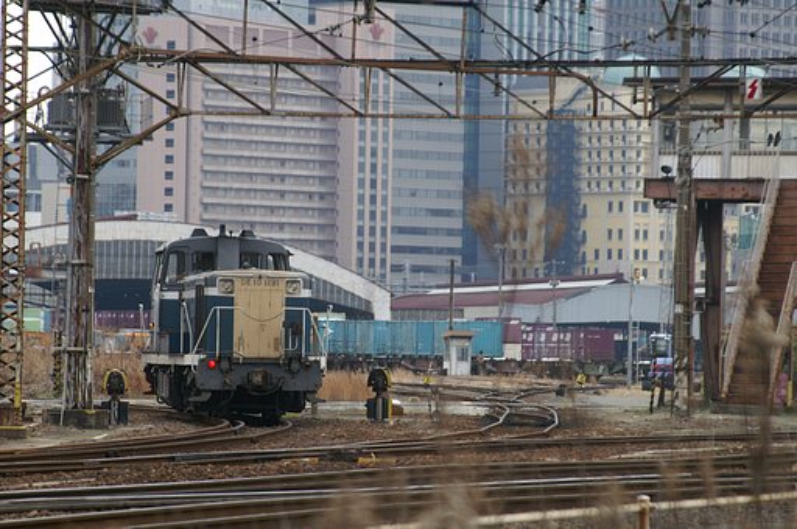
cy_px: 264
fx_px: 4975
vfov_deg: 6.1
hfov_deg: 9.2
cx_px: 398
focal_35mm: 225
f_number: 6.3
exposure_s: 1/200
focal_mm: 150
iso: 100
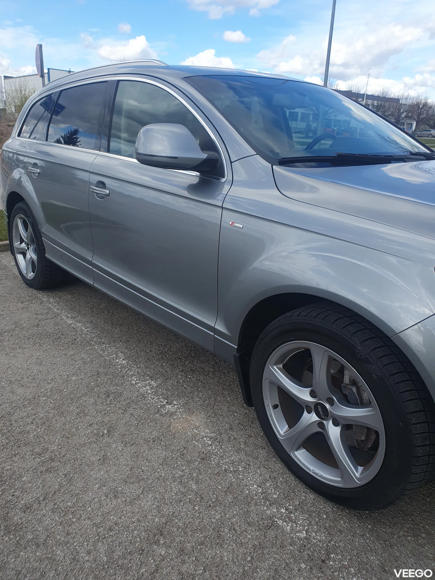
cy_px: 290
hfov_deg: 53.1
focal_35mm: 26
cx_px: 218
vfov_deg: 67.3
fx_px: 436
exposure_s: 1/1036
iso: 50
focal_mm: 4.32
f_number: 2.4
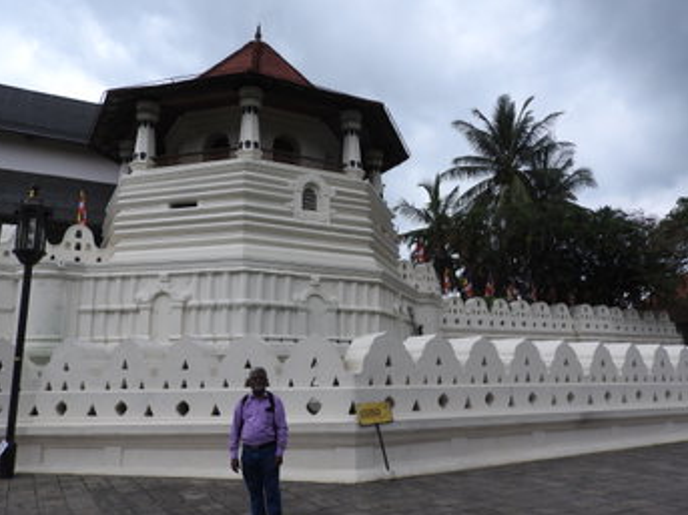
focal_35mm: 28
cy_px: 263
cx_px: 355
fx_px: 556
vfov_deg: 49.7
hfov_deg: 63.4
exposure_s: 1/1250
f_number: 3.3
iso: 100
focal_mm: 4.3
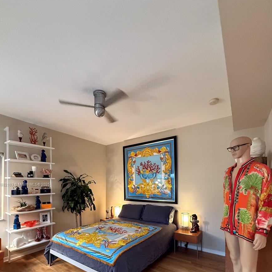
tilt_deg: +1.9
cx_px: 133
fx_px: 151
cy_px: 185
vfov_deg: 80.7
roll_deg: +0.3
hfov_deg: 84.0
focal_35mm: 17
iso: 640
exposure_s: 1/60
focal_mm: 2.22
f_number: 2.2
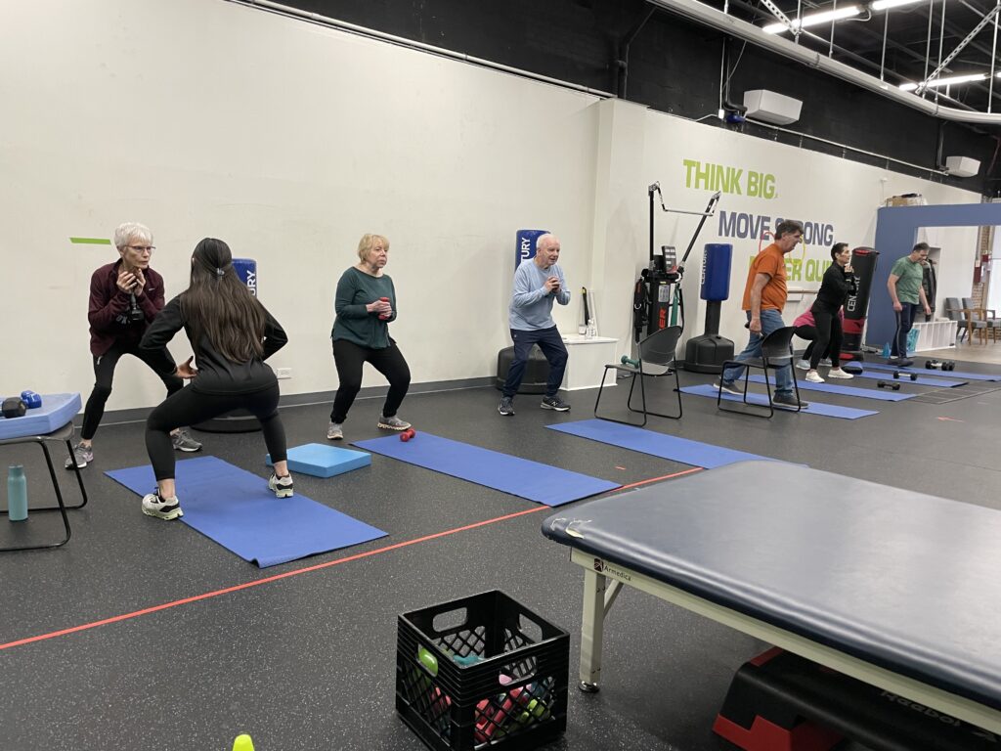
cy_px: 376
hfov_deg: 67.3
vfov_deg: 53.1
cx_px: 500
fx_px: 752
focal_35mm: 26
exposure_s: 1/60
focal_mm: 4.2
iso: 80
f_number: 1.6
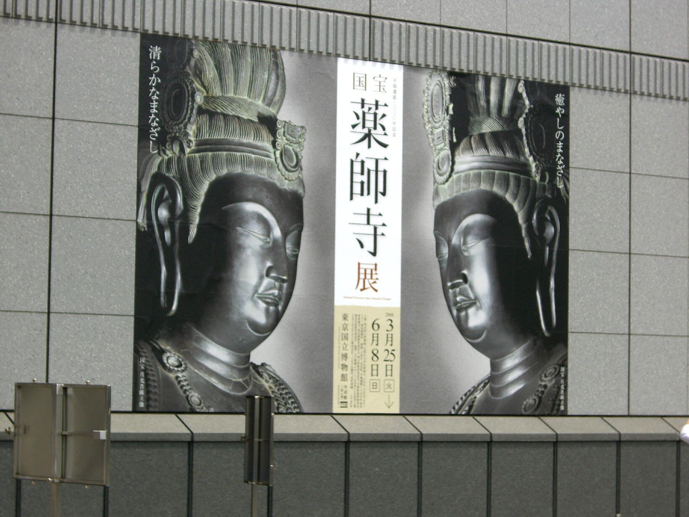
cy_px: 258
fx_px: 2269
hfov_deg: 17.3
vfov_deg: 13.0
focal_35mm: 114
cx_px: 344
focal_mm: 23.7
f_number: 5.4
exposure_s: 1/320
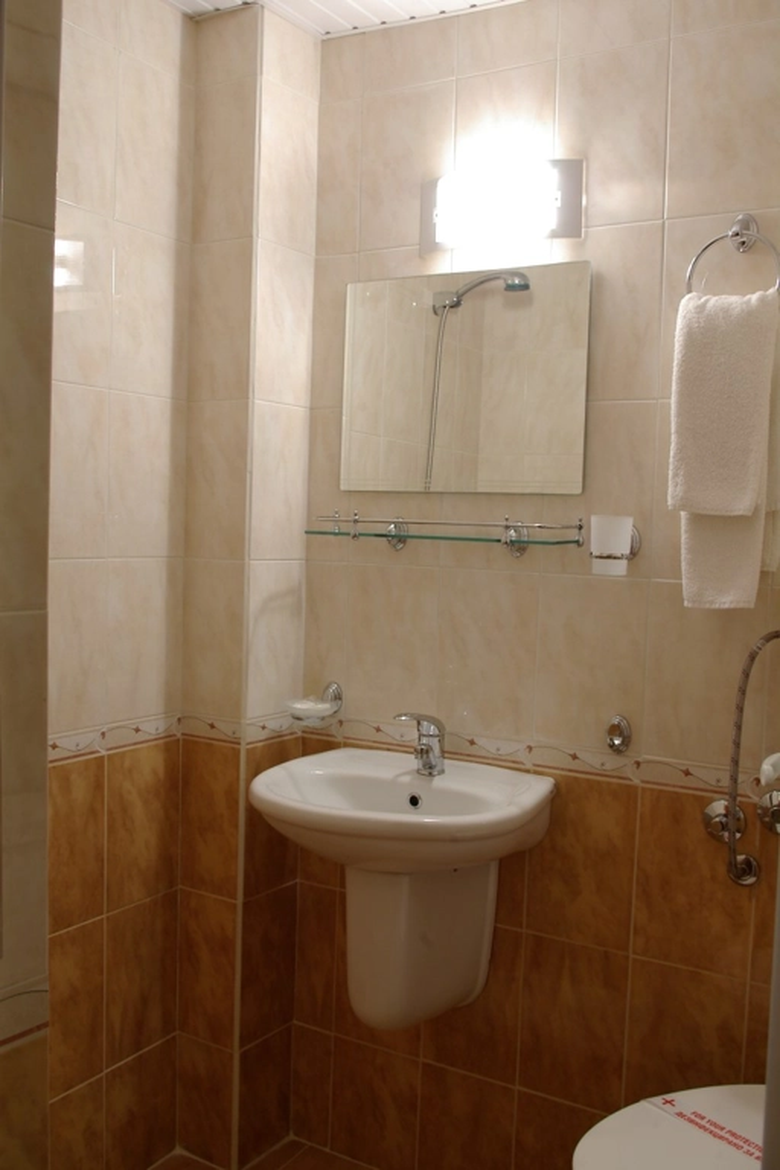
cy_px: 585
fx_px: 1024
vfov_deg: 59.5
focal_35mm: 32
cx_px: 390
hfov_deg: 41.7
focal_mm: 21
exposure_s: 1/1.43
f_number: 11
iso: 200
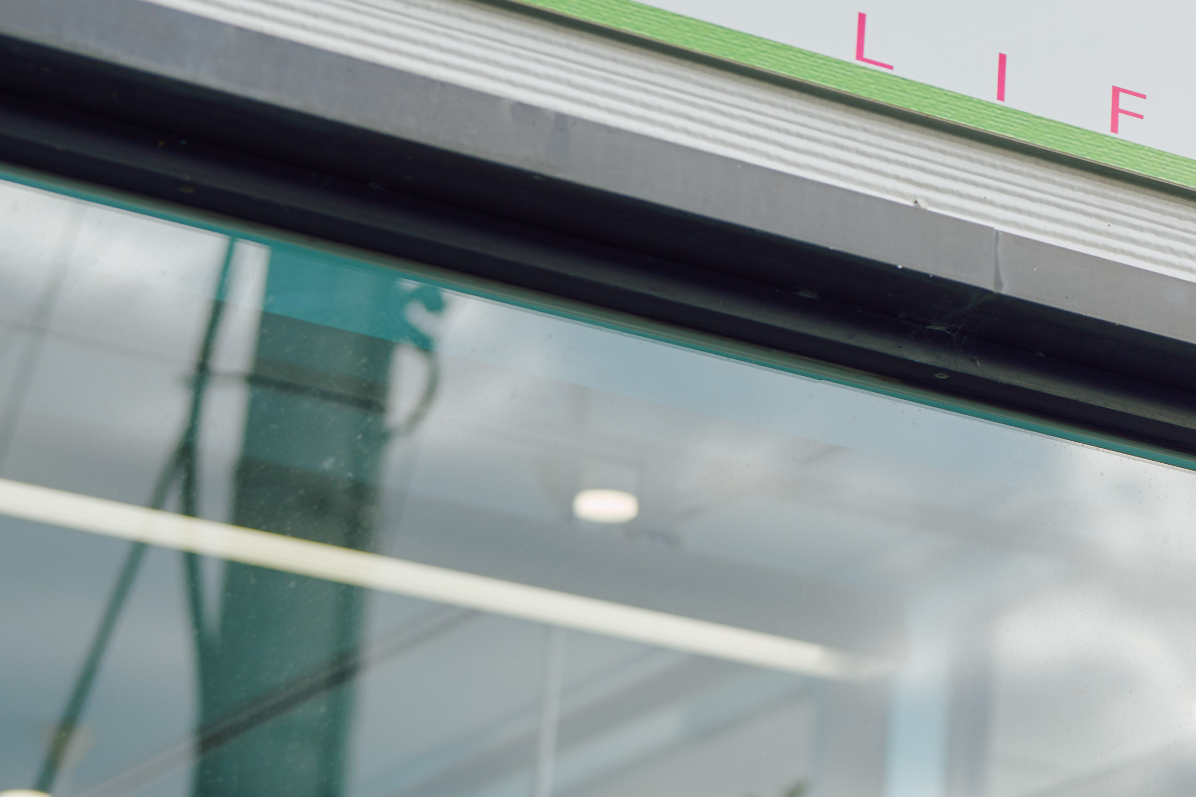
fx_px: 4983
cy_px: 166
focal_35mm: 150
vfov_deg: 9.1
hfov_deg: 13.2
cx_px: 1554
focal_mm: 50
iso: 50
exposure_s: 1/320
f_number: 2.8
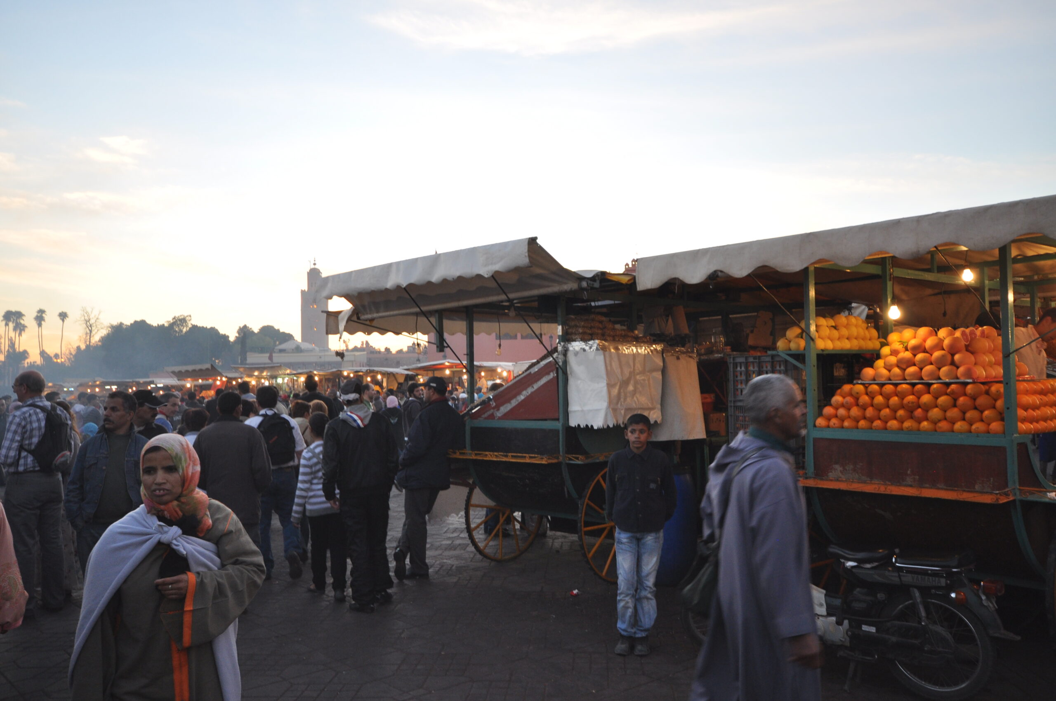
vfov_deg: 43.5
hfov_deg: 62.0
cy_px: 350
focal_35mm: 30
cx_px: 528
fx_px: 879
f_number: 5.6
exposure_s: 1/60
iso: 400
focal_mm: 20
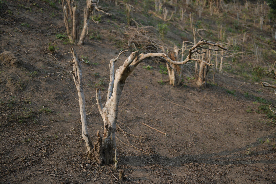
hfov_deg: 41.1
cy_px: 92
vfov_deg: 28.1
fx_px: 368
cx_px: 138
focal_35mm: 48
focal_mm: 48
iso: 90
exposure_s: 1/640
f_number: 2.8
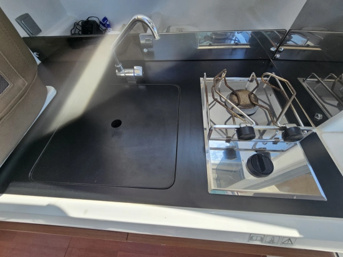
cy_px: 128
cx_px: 172
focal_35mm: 13
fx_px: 129
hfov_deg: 106.2
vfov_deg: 90.0
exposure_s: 1/467
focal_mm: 2.2
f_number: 2.2
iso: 50
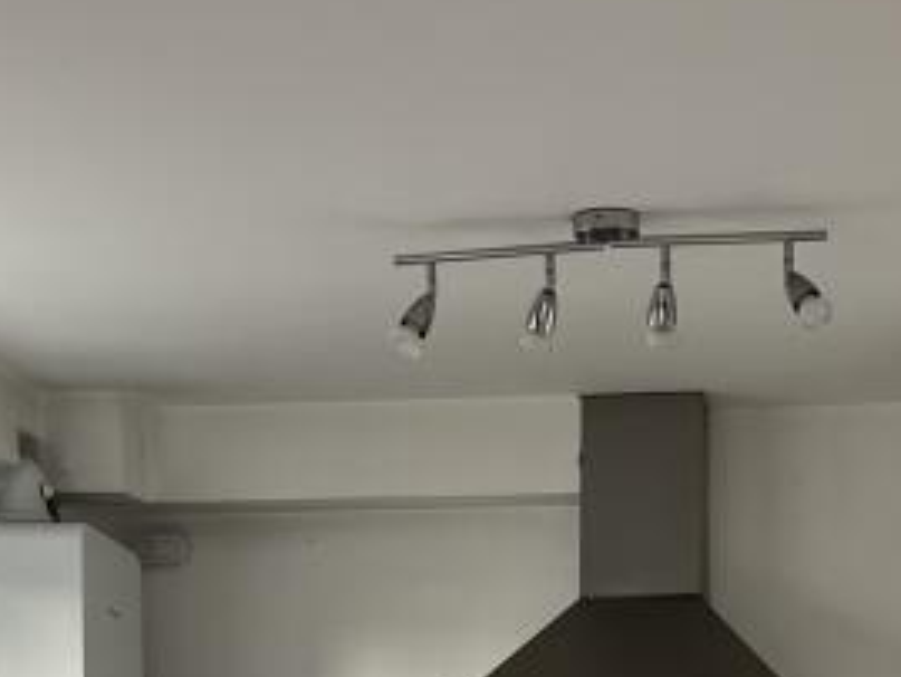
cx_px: 409
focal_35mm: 99
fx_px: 2578
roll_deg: +0.3
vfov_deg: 13.4
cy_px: 1237
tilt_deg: -6.9
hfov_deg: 19.8
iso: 125
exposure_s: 1/120
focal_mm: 5.7
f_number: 1.5
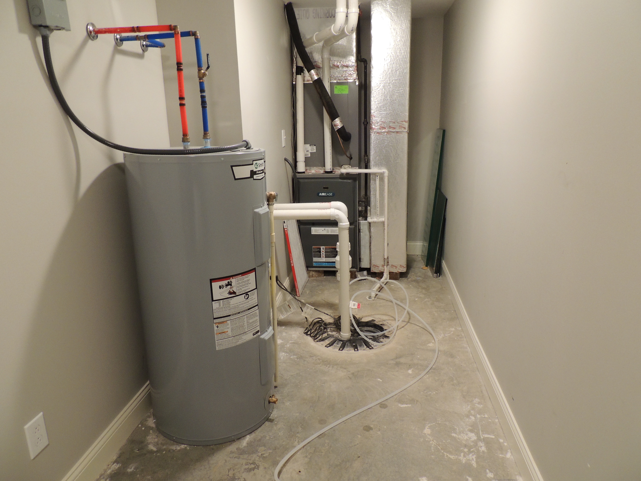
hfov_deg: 71.6
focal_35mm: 24
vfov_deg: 56.8
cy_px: 240
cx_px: 320
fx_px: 444
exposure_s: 1/30
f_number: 3
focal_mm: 4.3
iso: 360
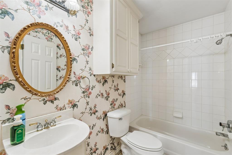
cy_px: 78
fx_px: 97
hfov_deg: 100.4
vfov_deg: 77.3
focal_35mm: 15
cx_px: 116
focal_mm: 10
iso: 200
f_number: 7.1
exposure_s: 1/30
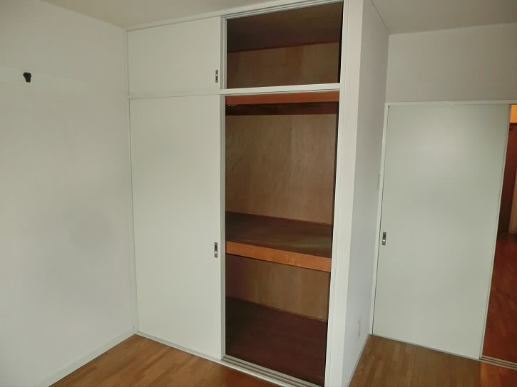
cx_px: 258
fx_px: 358
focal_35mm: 24
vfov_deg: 56.8
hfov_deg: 71.6
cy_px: 194
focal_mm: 4.24
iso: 400
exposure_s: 1/60
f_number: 3
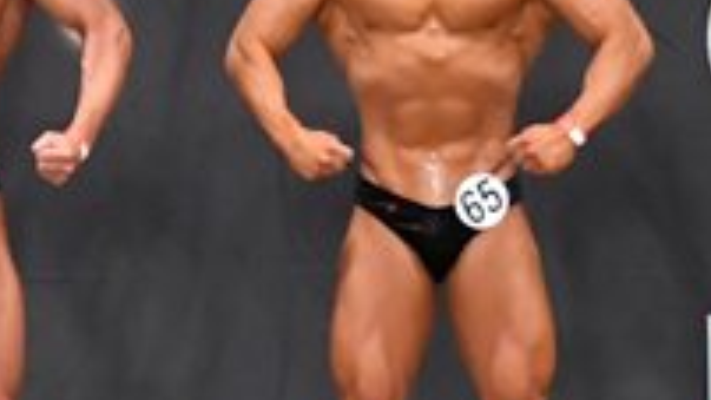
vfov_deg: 2.4
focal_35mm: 514
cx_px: -547
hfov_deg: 4.2
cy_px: 177
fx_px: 9689
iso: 6400
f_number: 5.6
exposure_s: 1/400
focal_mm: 85
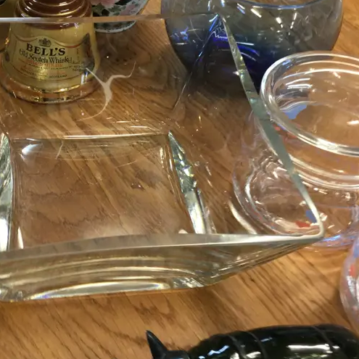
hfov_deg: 31.7
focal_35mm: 53
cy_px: 60
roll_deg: -4.9
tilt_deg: -41.7
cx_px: 97
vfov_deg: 31.2
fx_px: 622
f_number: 2.2
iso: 50
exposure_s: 1/17
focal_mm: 4.15
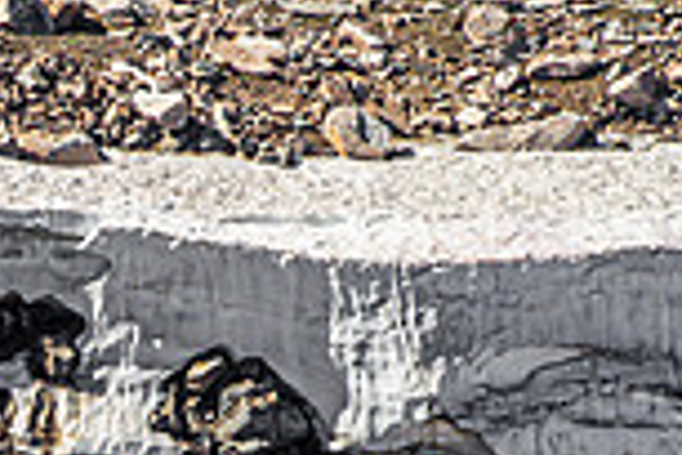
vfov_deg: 0.6
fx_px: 43171
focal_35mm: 2279
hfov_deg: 0.9
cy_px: 381
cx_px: -138
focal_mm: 220
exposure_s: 1/250
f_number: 8
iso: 250
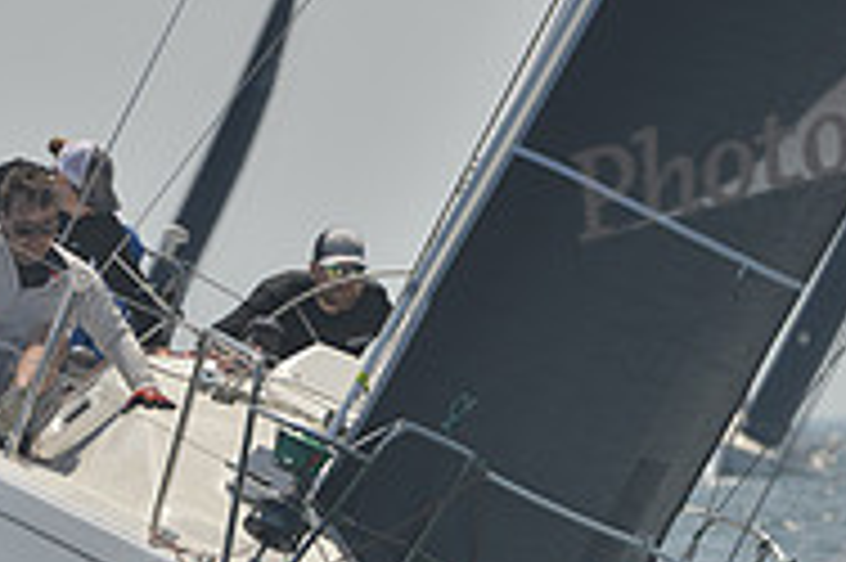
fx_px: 21788
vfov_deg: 1.5
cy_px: 420
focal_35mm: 928
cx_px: 342
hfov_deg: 2.2
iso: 280
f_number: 8
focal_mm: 300
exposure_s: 1/1250
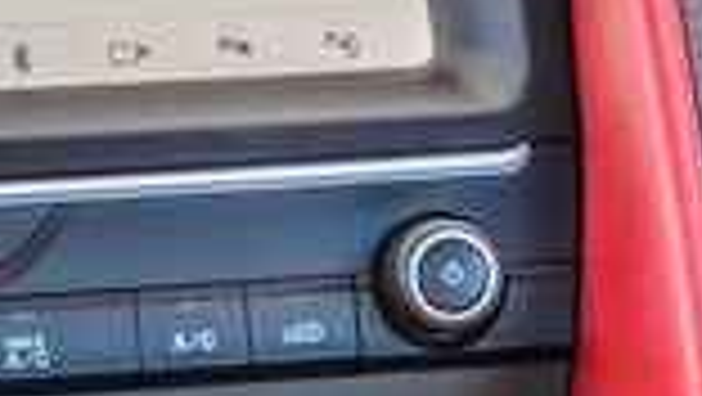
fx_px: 5588
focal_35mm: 300
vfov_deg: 4.0
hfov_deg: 7.1
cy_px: 621
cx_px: -76
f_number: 4
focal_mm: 70
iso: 400
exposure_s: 1/100
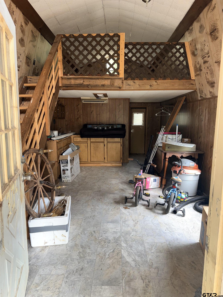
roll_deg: -0.4
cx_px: 112
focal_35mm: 24
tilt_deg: -9.1
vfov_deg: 71.6
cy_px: 148
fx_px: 206
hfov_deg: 56.8
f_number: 1.78
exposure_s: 1/30
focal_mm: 6.76
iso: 80
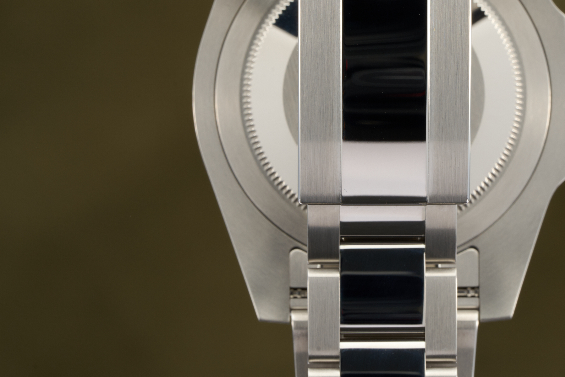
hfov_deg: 11.3
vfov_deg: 7.6
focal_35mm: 181
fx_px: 2840
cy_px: 105
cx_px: 385
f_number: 16
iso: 125
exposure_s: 1/125
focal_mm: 100
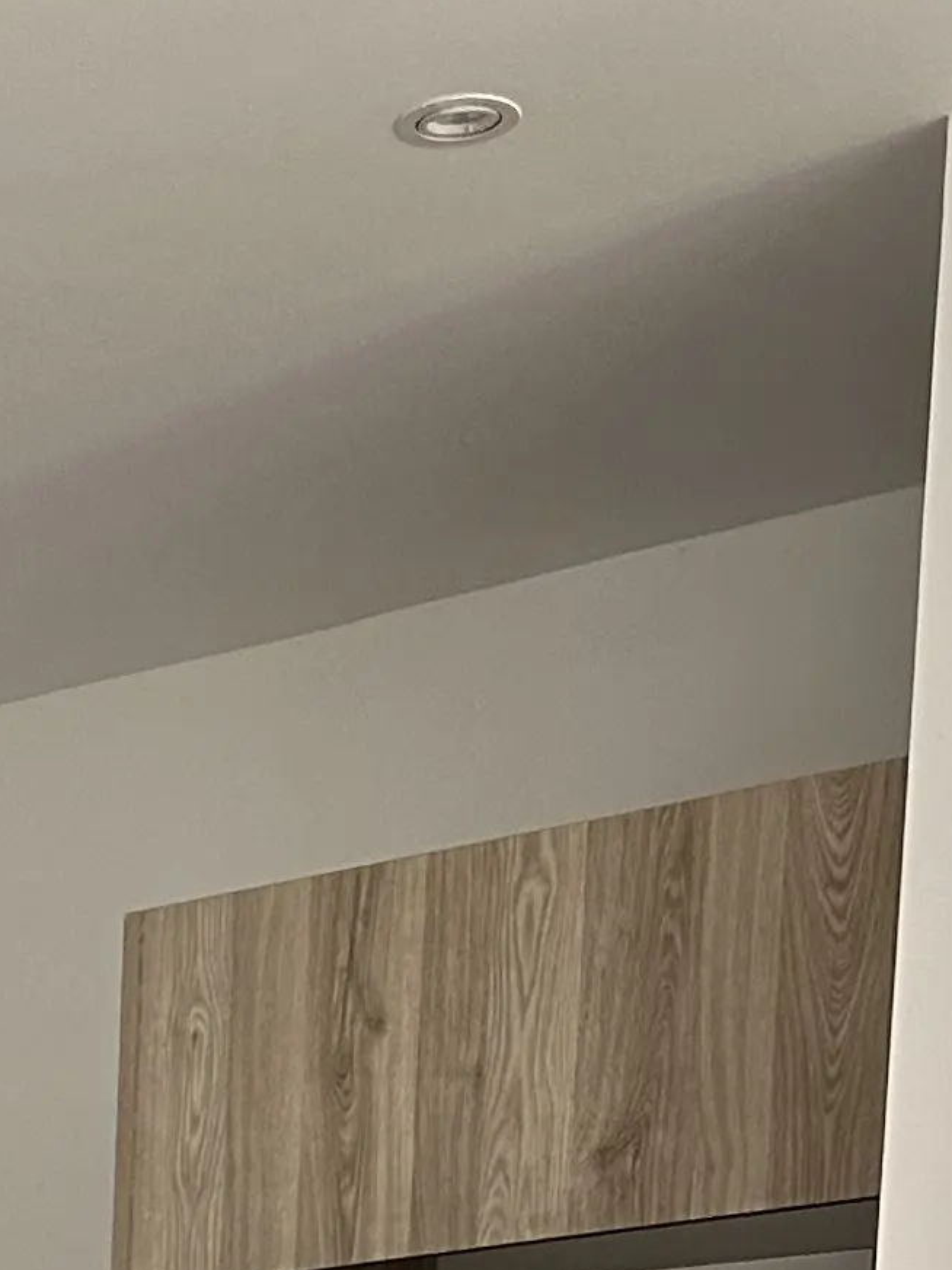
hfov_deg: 12.3
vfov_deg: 14.4
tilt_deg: -8.4
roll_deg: -0.8
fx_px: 4070
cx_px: -738
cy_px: 2642
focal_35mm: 111
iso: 125
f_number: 1.78
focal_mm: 6.86
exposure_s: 1/121
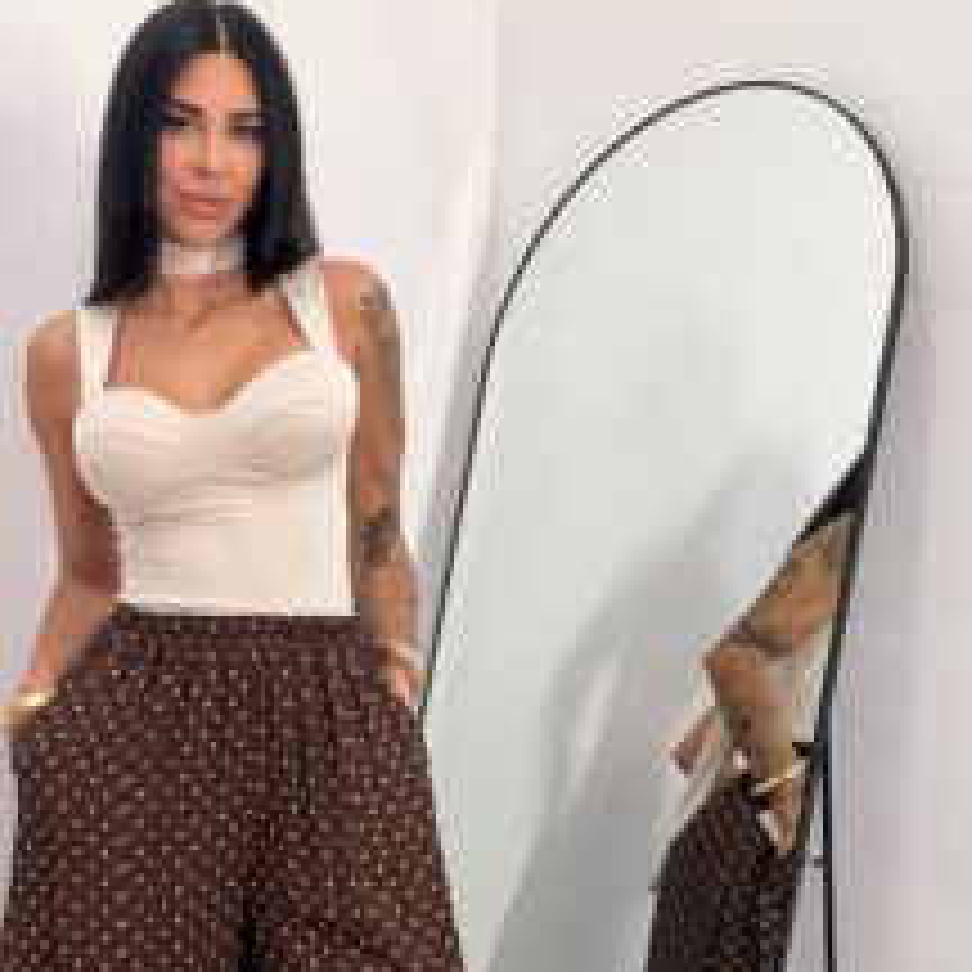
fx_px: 1557
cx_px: 315
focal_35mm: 49
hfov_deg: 34.3
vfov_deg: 33.7
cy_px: 778
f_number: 1.9
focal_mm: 2.71
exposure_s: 1/81
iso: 80
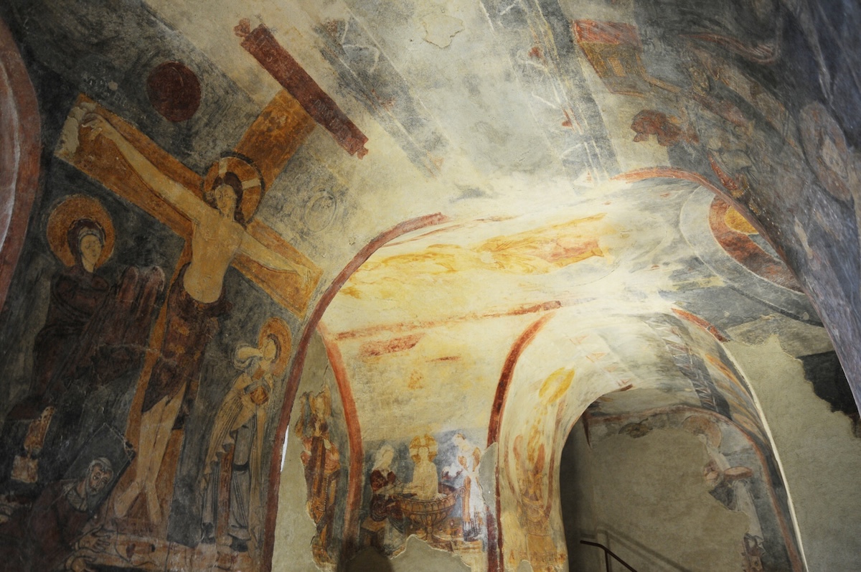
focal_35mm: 24
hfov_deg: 73.8
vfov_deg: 53.0
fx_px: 573
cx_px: 430
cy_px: 286
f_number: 2.5
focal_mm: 16
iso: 400
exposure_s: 1/20
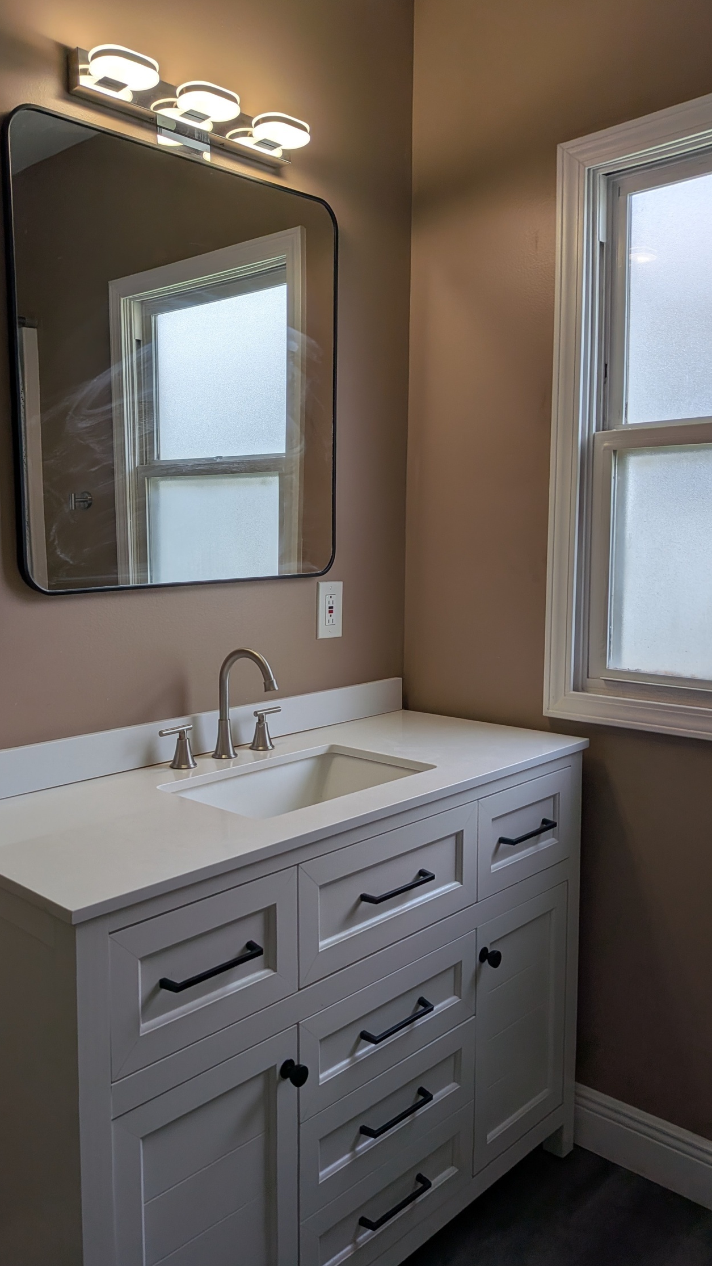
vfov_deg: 69.9
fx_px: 906
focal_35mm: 27
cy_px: 641
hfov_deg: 42.3
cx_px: 237
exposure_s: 1/211
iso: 30
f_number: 1.7
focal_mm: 4.53
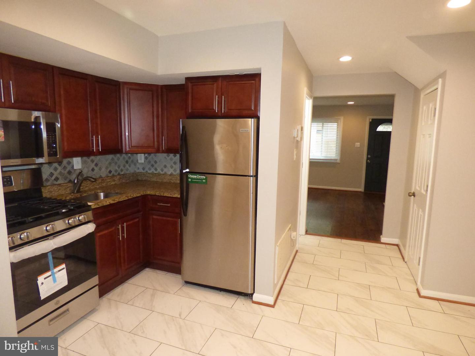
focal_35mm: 20
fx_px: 274
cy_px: 178
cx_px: 238
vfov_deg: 66.0
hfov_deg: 81.7
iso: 800
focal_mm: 3.58
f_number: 2.8
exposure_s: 1/60
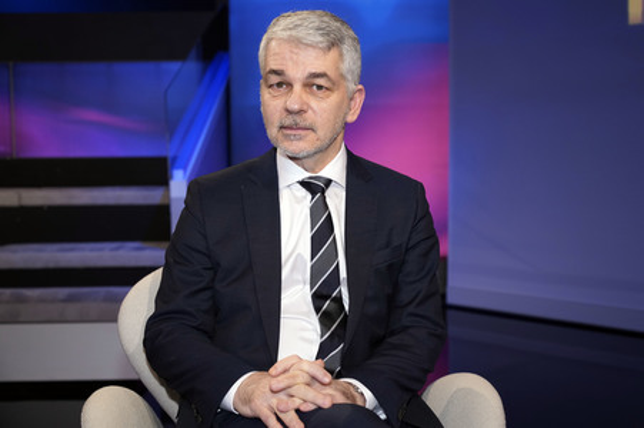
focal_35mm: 45
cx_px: 322
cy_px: 214
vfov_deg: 29.8
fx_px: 804
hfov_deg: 43.6
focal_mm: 45
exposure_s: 1/125
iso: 1600
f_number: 4.5
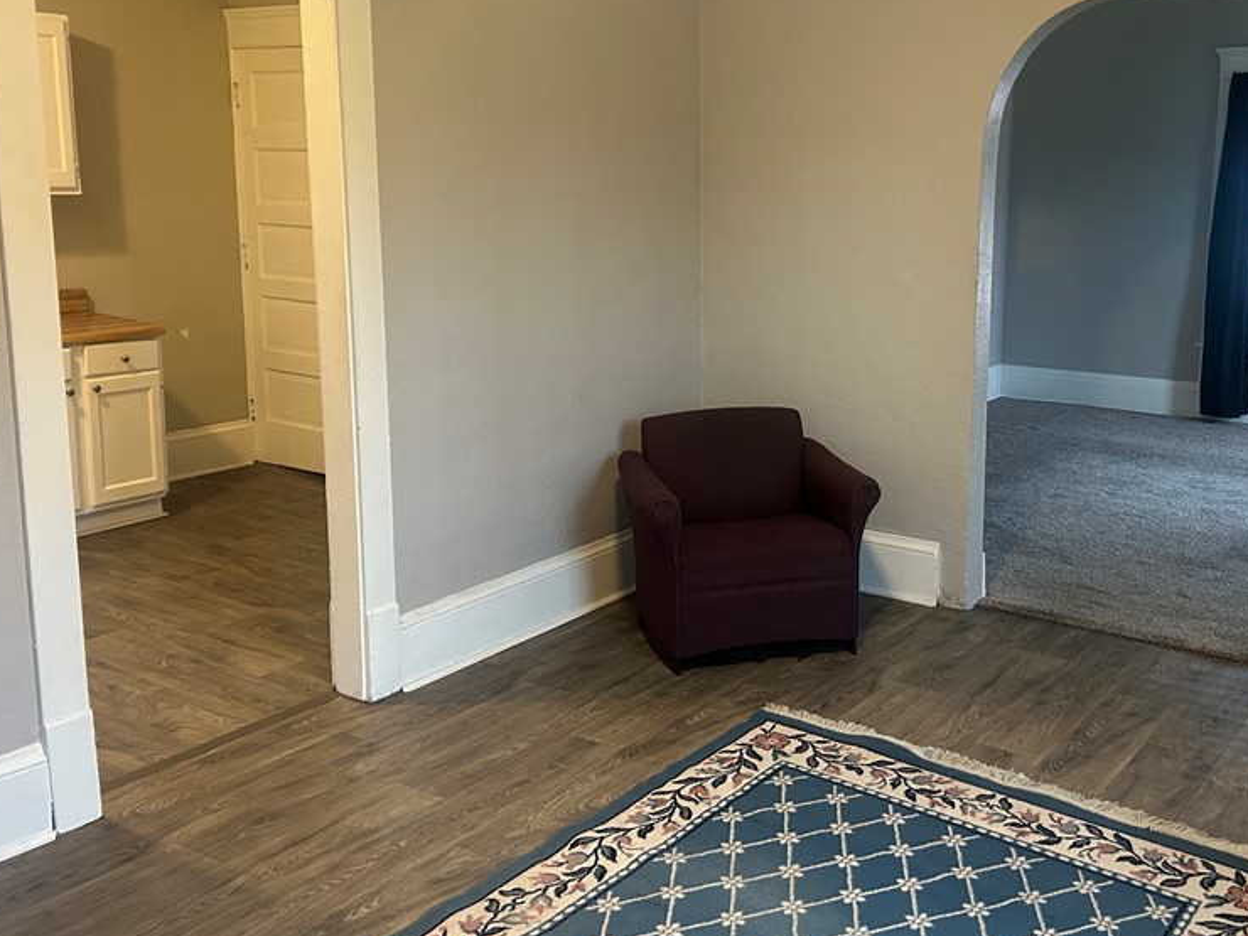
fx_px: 1298
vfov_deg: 39.6
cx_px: 784
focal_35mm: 36
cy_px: 395
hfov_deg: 50.8
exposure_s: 1/60
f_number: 1.5
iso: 250
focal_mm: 5.7
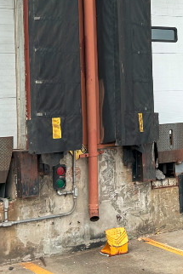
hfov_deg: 16.0
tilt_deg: +4.2
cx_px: 179
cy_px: 61
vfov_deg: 23.9
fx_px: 640
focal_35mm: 84
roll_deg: +3.0
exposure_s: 1/1779
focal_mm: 5.7
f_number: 1.5
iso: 50
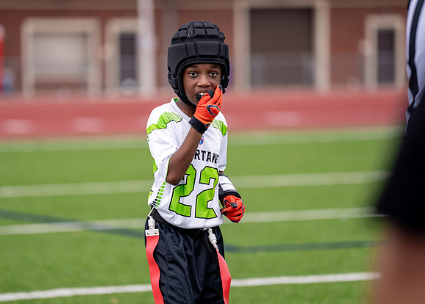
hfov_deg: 9.6
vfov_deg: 6.8
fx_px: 2536
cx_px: 195
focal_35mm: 210
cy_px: 155
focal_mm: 180
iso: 125
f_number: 2.8
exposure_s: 1/2000
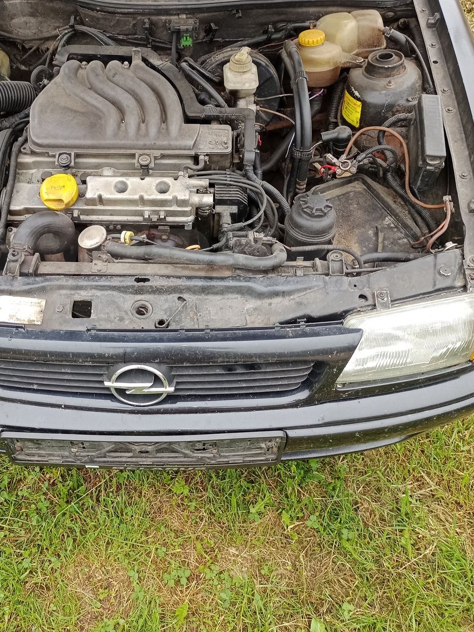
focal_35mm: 33
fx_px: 602
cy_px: 262
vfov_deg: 55.1
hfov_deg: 42.5
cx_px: 167
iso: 169
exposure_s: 1/33.3
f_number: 1.79
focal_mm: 4.71
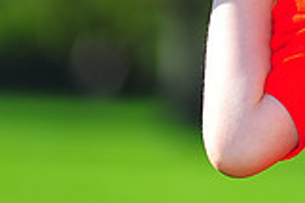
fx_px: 5501
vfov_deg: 2.1
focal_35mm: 650
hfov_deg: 3.2
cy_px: -148
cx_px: 485
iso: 200
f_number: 4
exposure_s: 1/1000
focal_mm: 180
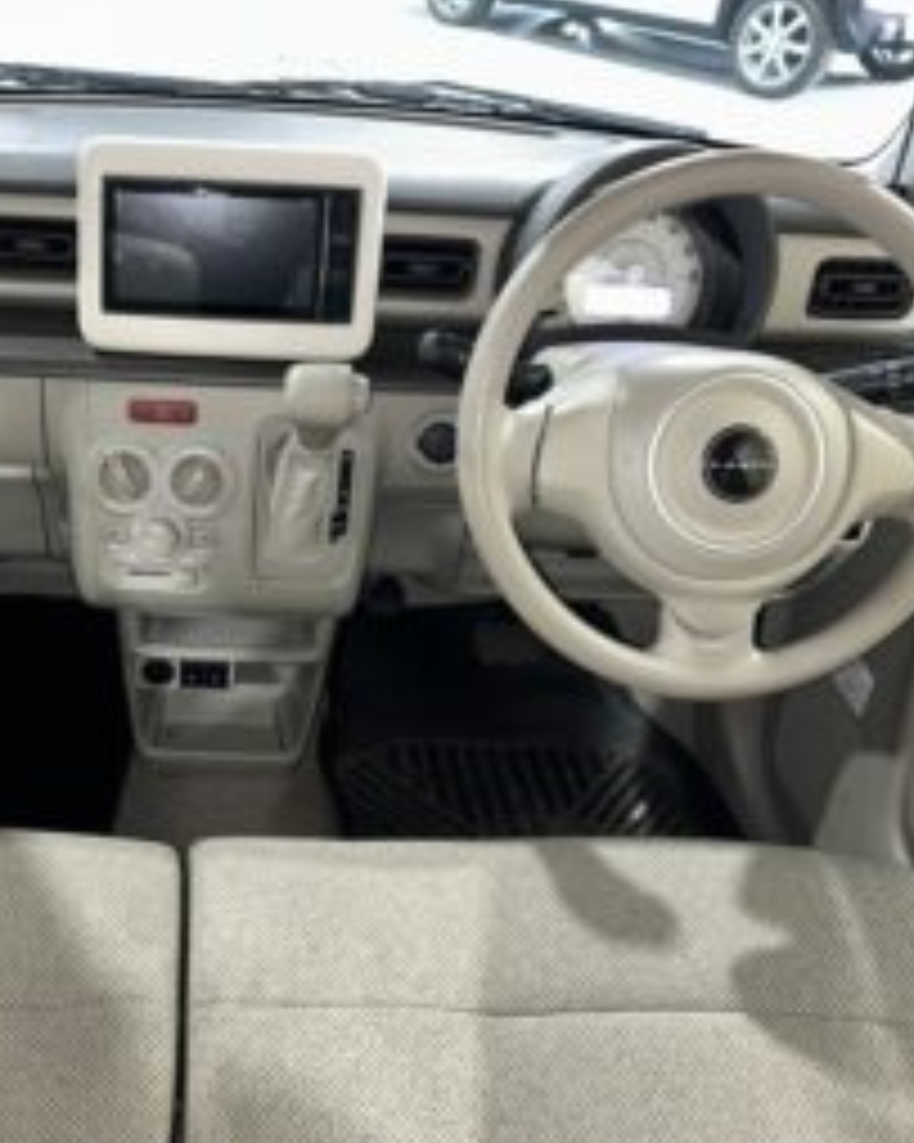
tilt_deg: -31.9
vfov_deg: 51.5
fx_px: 1184
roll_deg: -3.6
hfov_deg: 41.1
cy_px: 574
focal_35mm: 35
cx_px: 239
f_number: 1.5
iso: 80
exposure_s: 1/12
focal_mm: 5.7
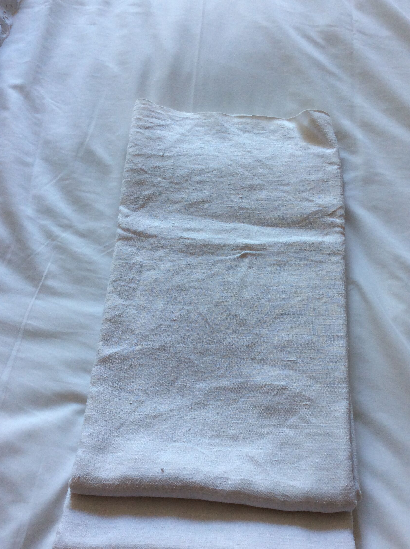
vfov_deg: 50.2
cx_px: 228
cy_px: 294
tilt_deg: -62.7
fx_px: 586
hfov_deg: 38.5
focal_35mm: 37
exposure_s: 1/25
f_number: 2.4
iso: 40
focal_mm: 3.3
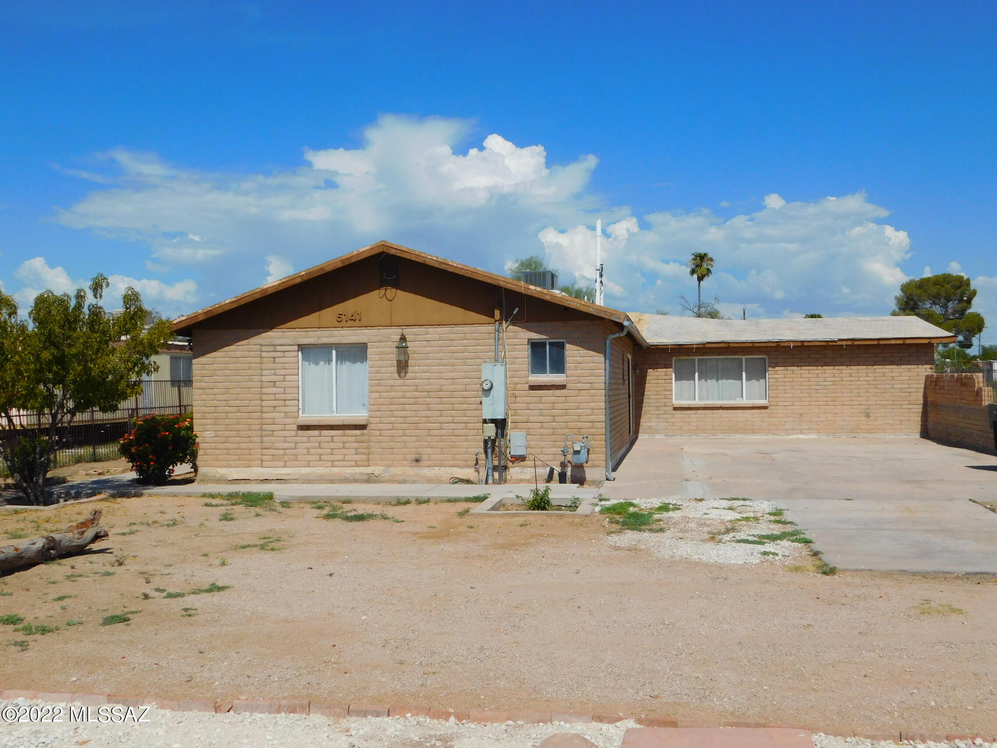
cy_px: 374
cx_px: 498
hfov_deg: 51.4
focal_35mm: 36
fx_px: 1037
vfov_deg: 39.7
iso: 125
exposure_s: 1/800
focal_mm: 6.3
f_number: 7
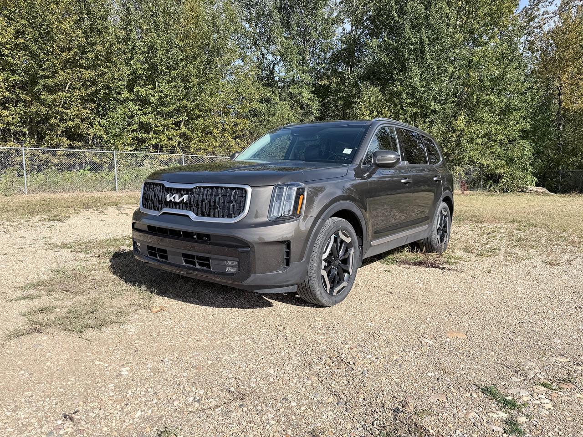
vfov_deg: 56.8
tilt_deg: -6.6
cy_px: 218
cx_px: 292
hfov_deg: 71.6
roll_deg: -0.1
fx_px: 404
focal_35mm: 24
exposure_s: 1/3759
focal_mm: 6.76
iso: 80
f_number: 1.78
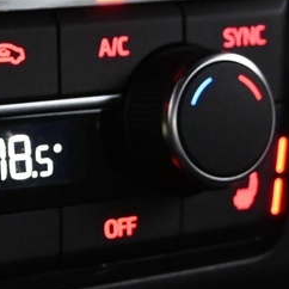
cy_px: 221
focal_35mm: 171
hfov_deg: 9.6
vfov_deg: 10.2
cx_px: -287
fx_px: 1615
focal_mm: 20
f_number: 3.8
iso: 3200
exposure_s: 1/30
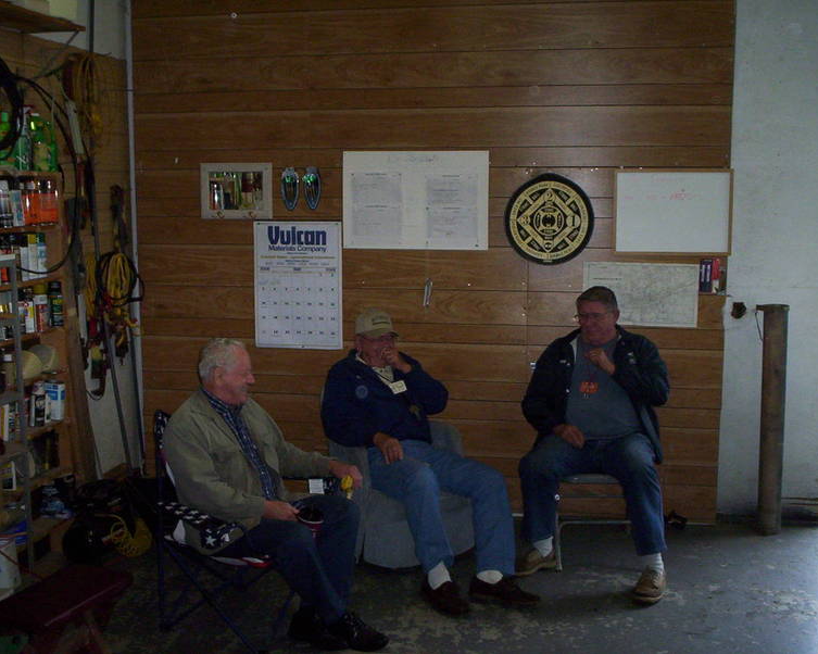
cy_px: 323
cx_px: 404
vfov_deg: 37.3
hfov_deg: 45.8
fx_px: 968
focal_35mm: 40
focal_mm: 4.99
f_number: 4.5
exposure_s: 1/60
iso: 140
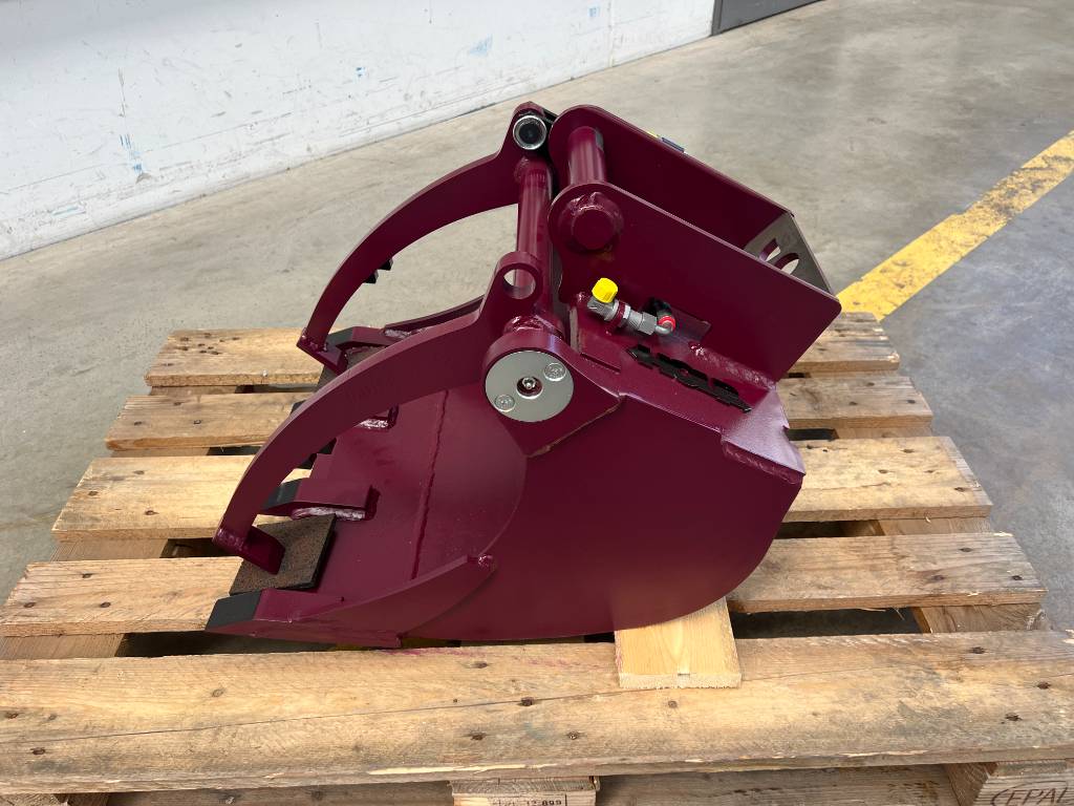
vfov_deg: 53.1
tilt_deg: -38.4
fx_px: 807
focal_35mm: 26
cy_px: 403
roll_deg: +1.7
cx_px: 537
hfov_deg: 67.3
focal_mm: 5.7
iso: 50
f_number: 1.5
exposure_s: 1/404
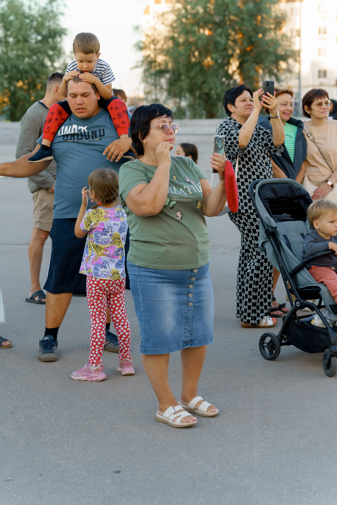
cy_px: 252
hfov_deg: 17.9
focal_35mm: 76
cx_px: 168
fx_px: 1067
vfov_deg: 26.7
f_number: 3.5
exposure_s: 1/200
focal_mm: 76
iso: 320
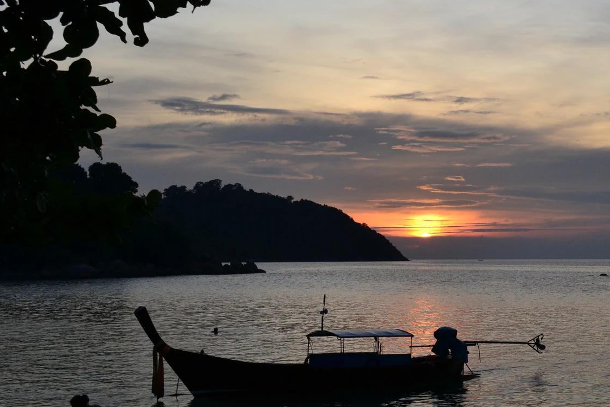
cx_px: 492
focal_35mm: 64
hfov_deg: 30.6
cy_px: 218
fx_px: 1084
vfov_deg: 21.2
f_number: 10
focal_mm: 24
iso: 400
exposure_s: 1/250
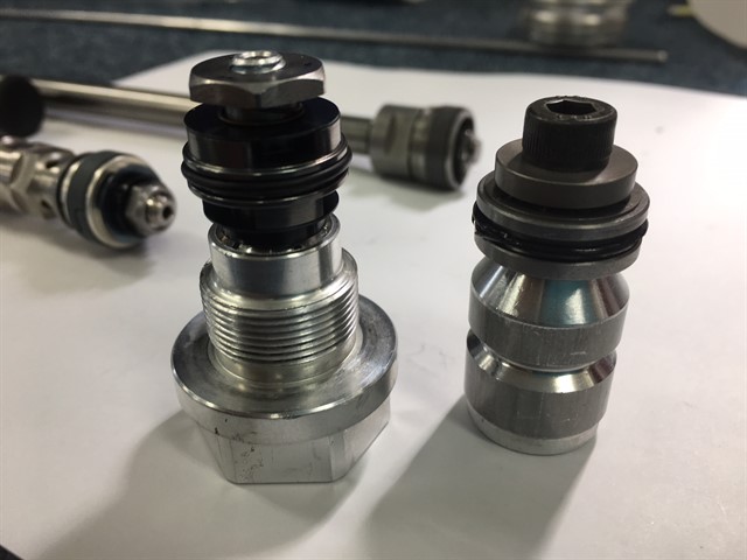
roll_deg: +2.0
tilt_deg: -32.4
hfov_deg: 61.7
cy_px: 280
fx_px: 626
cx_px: 374
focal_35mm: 29
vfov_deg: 48.2
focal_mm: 4.15
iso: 32
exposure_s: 1/60
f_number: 2.2
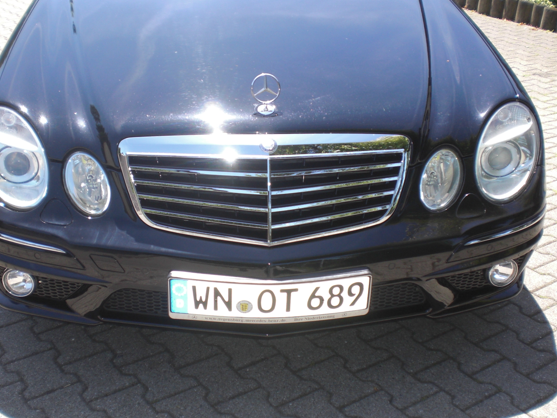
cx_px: 251
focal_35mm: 47
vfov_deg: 30.9
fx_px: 756
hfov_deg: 40.4
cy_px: 221
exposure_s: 1/320
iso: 64
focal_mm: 6.3
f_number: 3.1
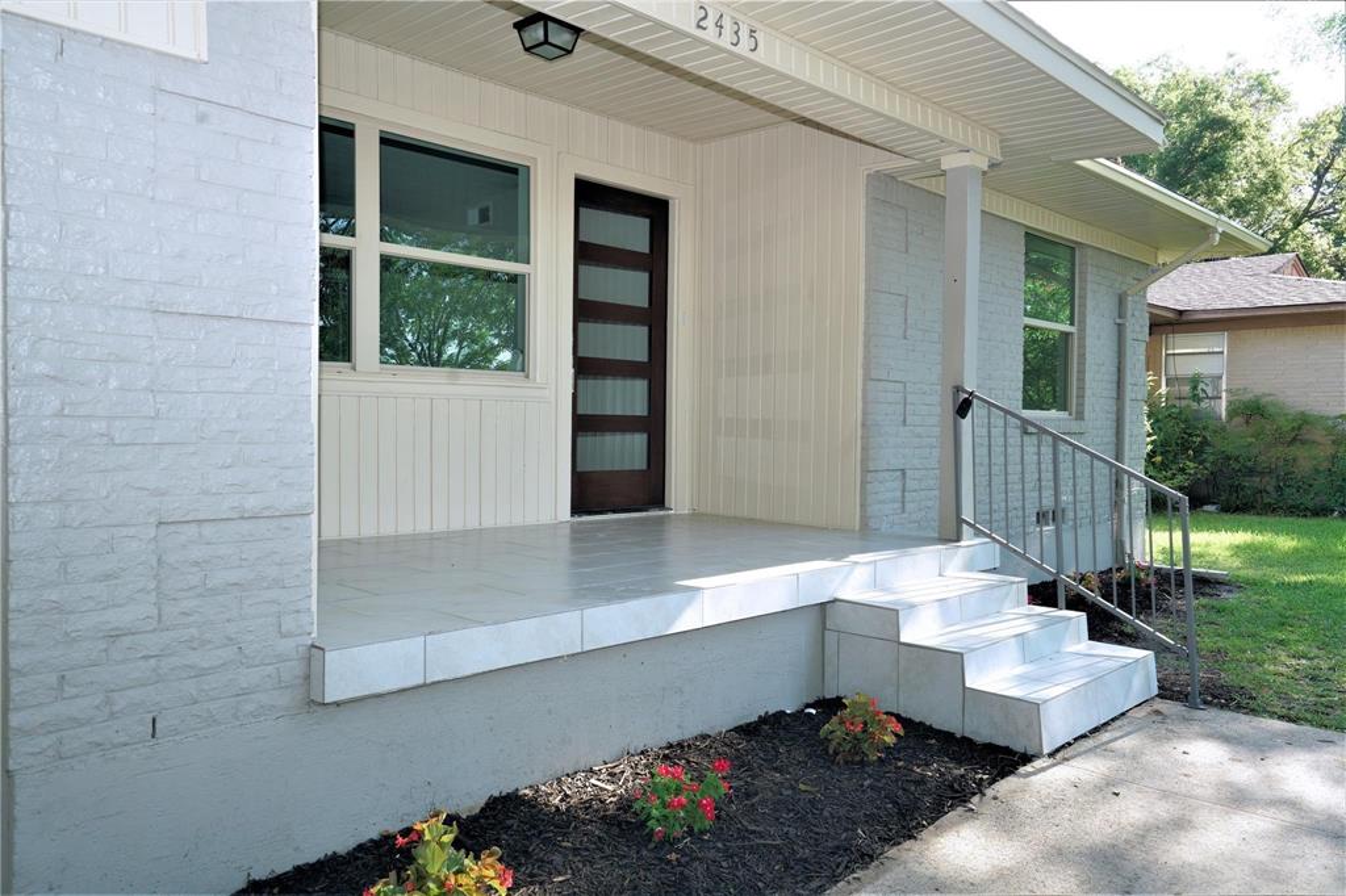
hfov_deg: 67.4
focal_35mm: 27
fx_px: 1009
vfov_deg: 47.9
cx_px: 673
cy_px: 448
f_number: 8
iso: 500
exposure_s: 1/60
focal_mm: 27
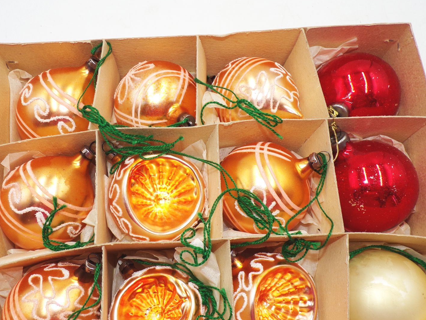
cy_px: 198
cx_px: 200
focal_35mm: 31
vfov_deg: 45.1
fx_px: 381
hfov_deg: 58.3
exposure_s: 1/38
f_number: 4.4
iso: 80
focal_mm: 4.3
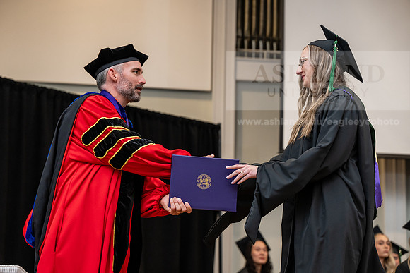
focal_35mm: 85
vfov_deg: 16.1
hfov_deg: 23.9
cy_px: 136
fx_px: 968
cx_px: 205
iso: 1600
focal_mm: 85
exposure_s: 1/200
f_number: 3.5
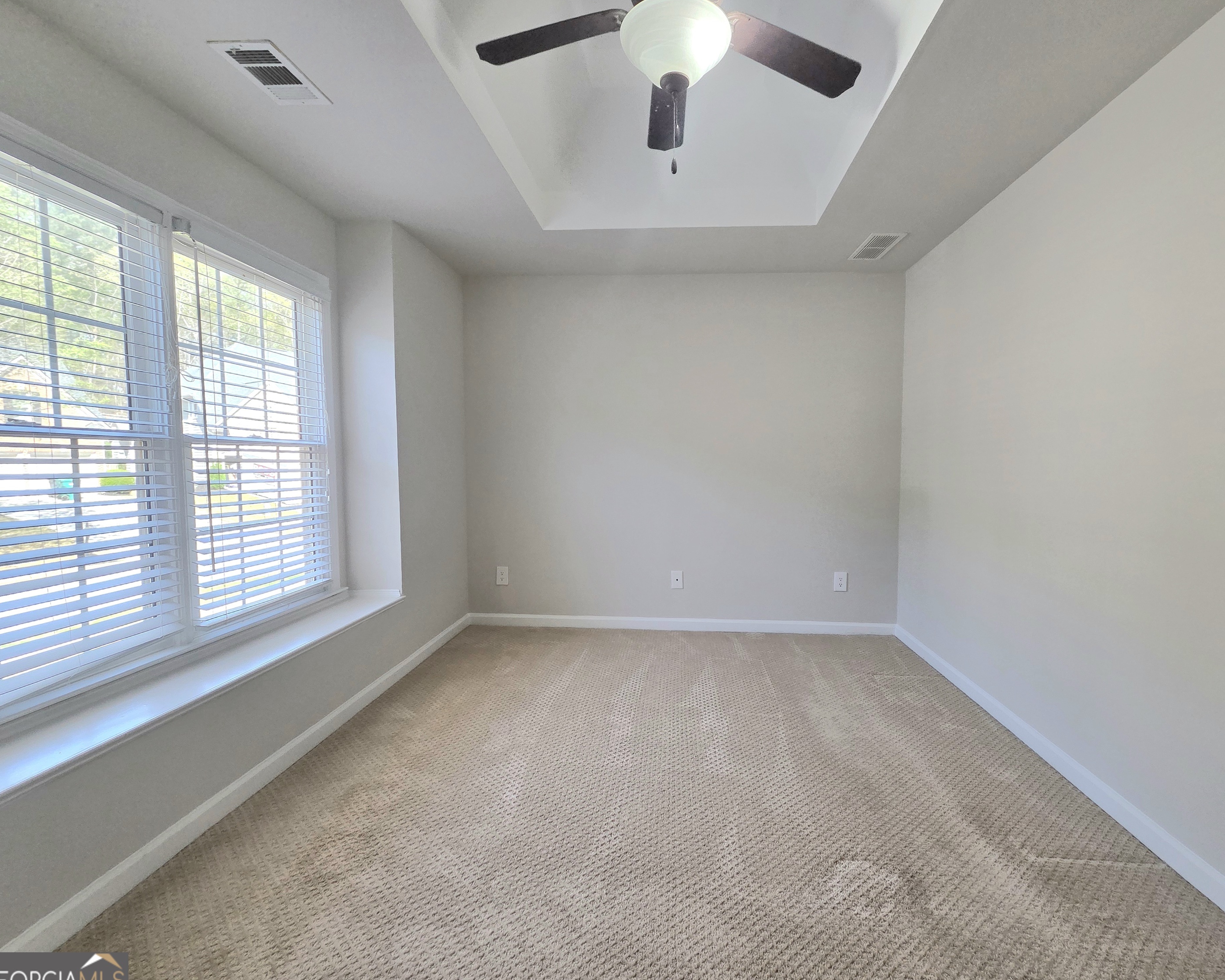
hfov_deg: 100.6
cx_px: 653
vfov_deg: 88.0
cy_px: 496
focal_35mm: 14
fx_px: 508
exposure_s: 1/120
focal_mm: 2.2
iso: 160
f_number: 2.2
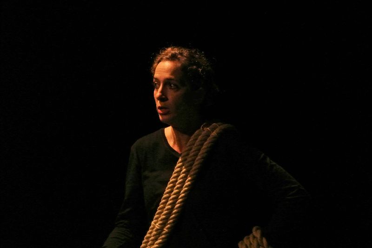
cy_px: 124
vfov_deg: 4.6
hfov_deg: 6.9
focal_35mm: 297
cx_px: 186
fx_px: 3072
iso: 3200
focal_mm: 110
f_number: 5.6
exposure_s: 1/80
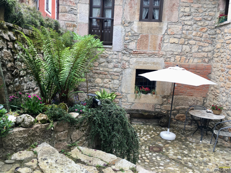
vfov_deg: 48.2
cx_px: 116
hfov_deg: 61.7
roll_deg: -2.7
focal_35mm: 29
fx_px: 194
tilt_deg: -9.3
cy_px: 86
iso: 25
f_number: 2.2
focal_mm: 4.15
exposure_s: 1/106
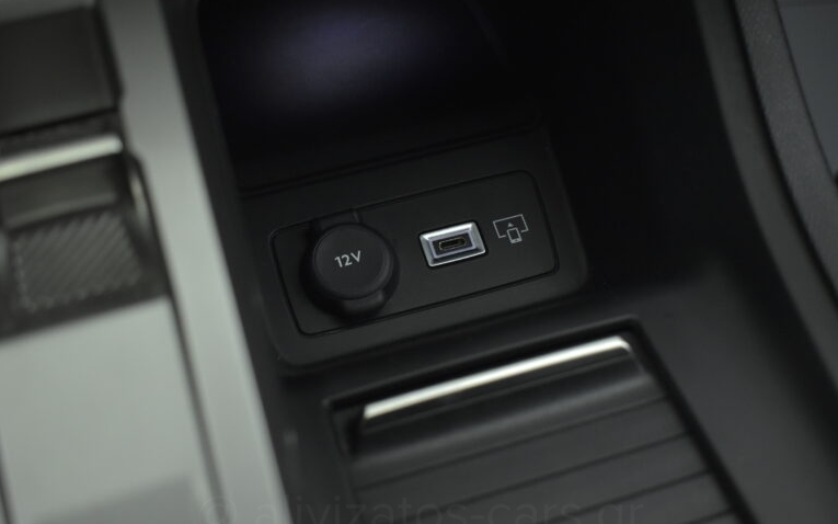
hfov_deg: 46.2
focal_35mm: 43
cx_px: 420
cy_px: 275
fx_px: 982
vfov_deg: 29.9
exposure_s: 1/80
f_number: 4.2
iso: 1600
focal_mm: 28
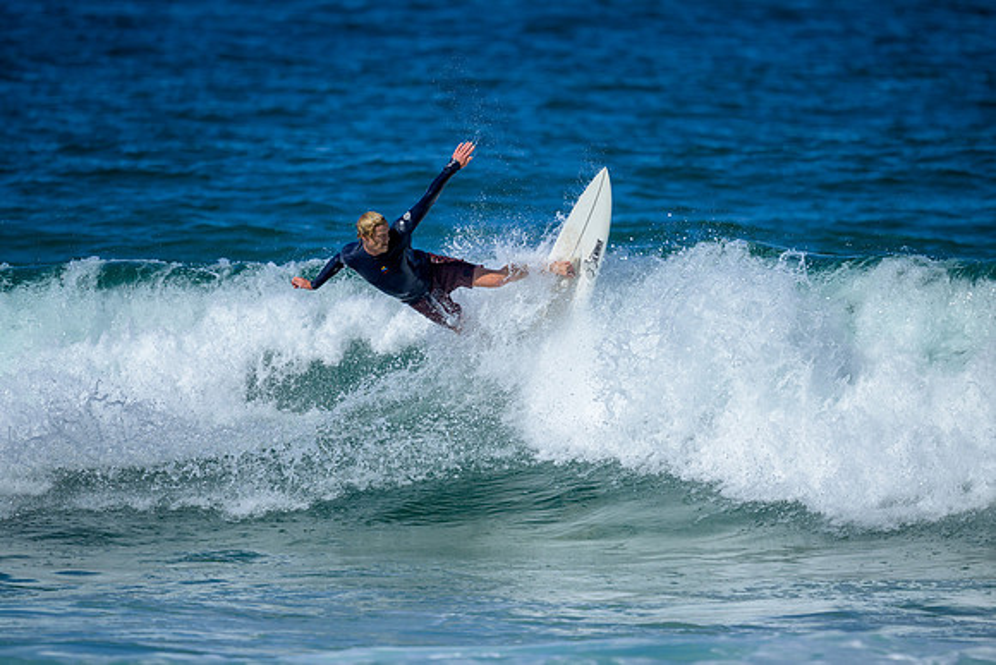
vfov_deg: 1.7
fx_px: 22137
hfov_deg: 2.6
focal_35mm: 800
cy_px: 332
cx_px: 498
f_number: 6.3
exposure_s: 1/2500
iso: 250
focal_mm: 800
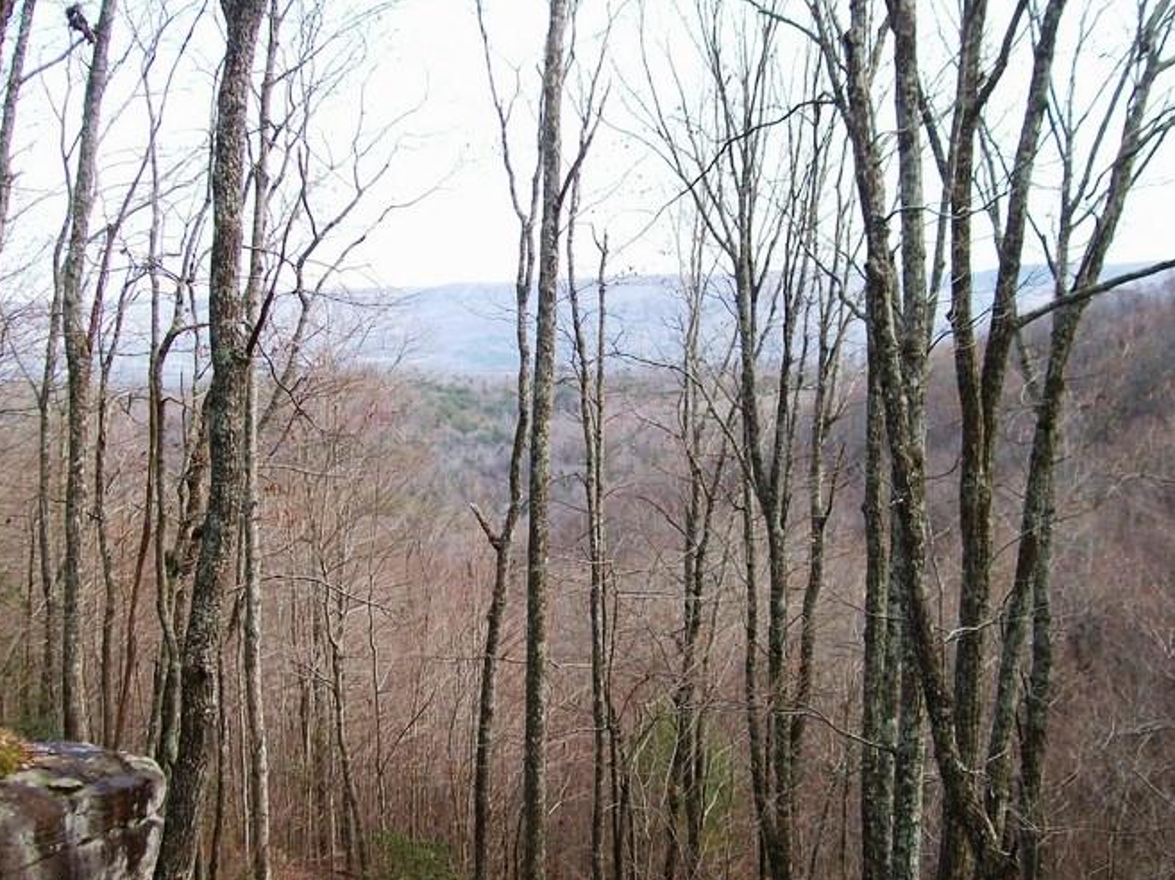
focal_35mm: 39
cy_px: 434
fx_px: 1323
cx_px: 542
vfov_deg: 36.8
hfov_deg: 47.8
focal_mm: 6
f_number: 2.7
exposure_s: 1/194
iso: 80
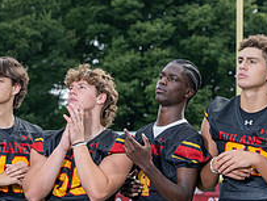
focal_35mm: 217
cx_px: 178
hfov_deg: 9.1
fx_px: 1677
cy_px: 232
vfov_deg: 6.8
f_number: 5.6
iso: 100
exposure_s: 1/160
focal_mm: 70
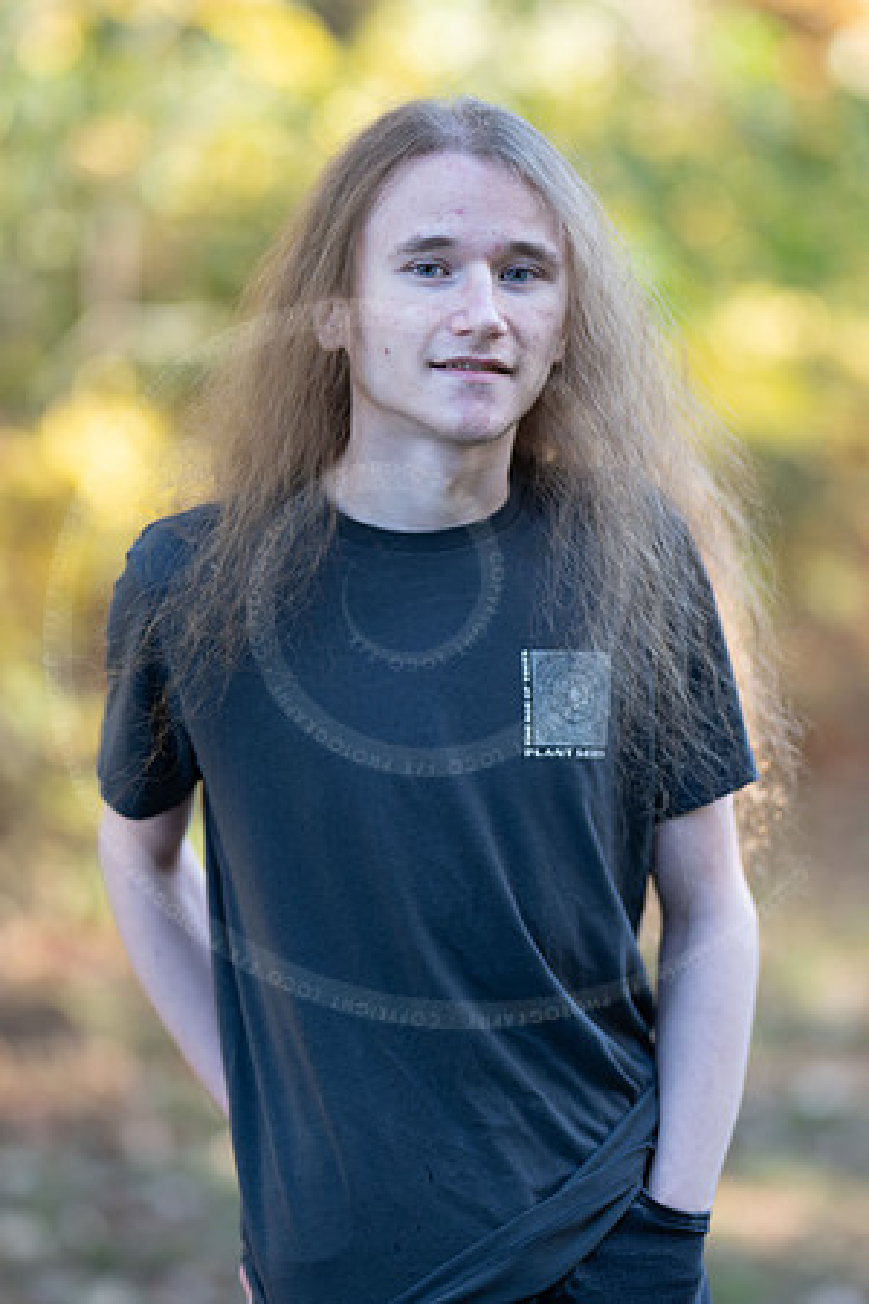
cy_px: 652
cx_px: 434
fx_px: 4598
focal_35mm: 127
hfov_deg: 10.8
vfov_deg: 16.1
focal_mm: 85
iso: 200
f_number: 1.2
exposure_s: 1/640
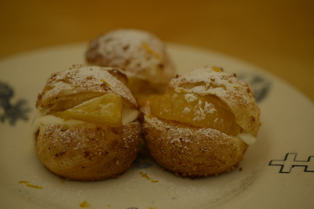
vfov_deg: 24.6
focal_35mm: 55
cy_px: 104
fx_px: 480
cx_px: 157
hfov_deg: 36.2
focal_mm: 55
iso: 1000
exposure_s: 1/100
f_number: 4
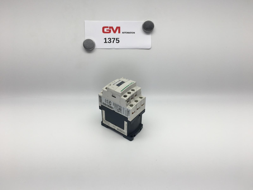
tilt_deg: -33.2
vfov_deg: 48.2
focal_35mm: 29
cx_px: 126
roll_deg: -1.5
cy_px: 95
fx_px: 212
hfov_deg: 61.7
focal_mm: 4.15
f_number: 2.2
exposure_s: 1/327
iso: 25
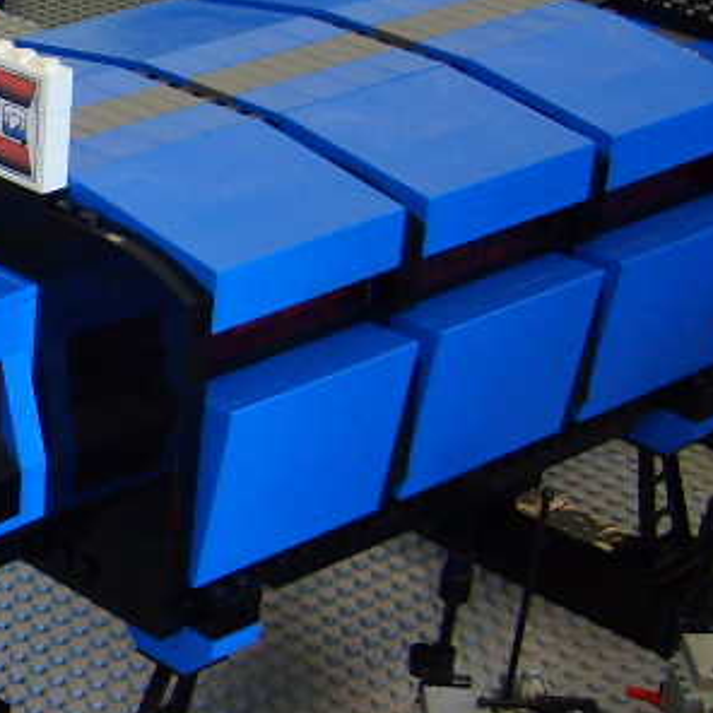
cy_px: 279
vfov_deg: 16.3
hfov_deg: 14.9
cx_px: -419
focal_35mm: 107
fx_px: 2493
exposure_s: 1/30
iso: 100
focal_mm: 5.8
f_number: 2.8
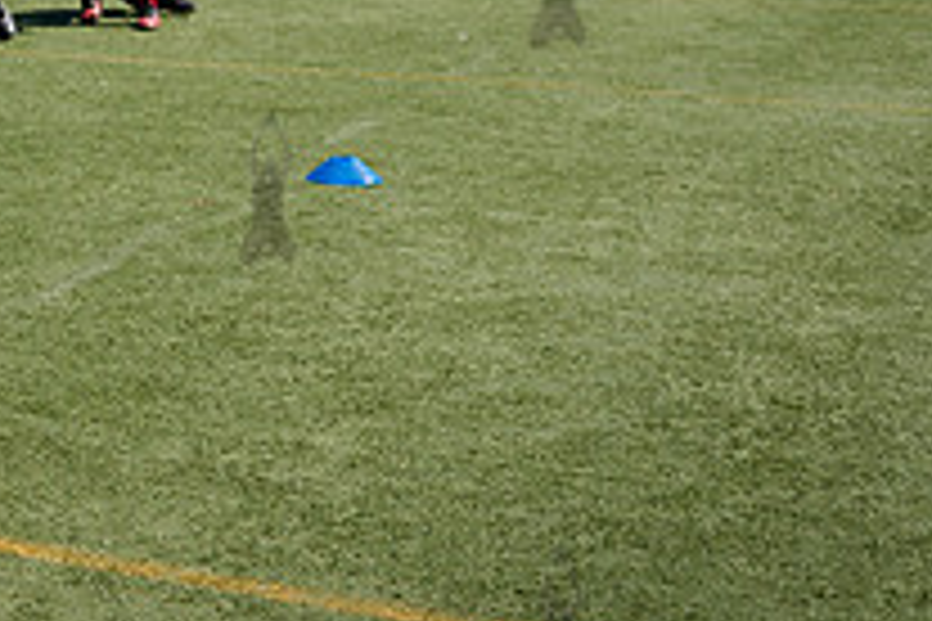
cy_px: -34
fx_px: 2615
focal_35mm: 101
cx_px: -315
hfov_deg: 18.6
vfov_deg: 13.3
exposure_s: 1/1600
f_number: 4
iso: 200
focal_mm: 36
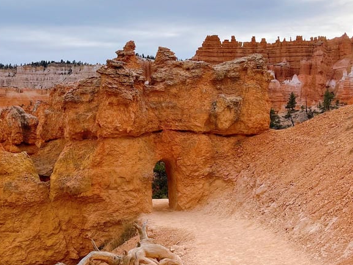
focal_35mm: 54
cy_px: 125
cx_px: 182
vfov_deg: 27.0
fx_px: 550
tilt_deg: +0.7
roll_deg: +0.3
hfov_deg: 35.6
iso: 50
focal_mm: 5.7
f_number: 1.5
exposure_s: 1/3165
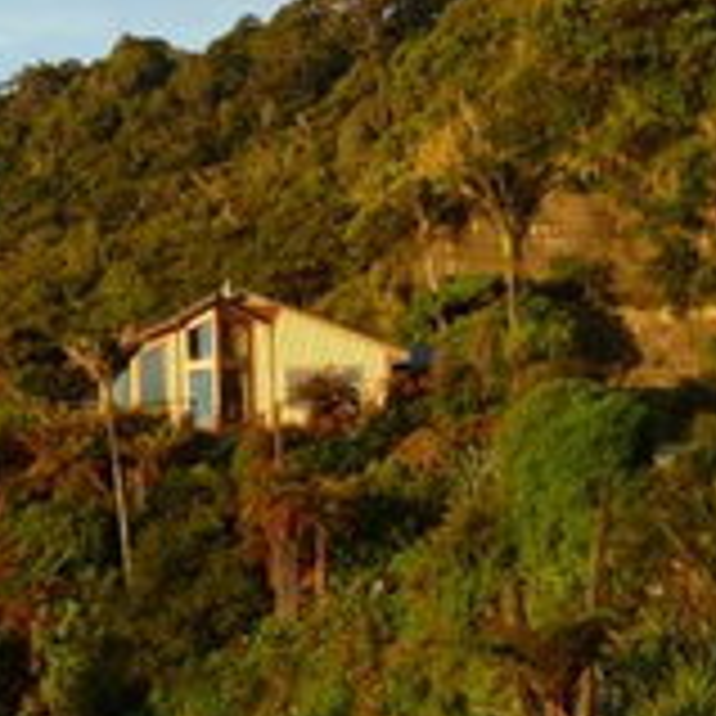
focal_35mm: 120
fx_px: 2808
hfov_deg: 14.5
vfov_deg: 14.5
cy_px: 288
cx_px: 320
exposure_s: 1/160
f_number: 4.2
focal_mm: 8.1
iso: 80
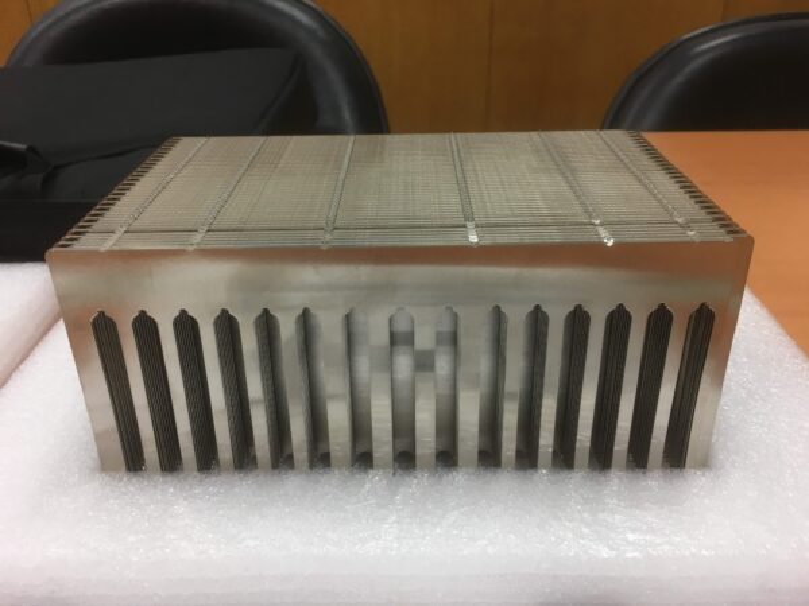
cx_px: 404
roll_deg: +0.5
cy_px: 303
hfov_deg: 61.7
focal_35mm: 29
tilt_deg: -27.9
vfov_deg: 48.2
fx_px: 678
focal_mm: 4.15
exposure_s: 1/30
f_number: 2.2
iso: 64
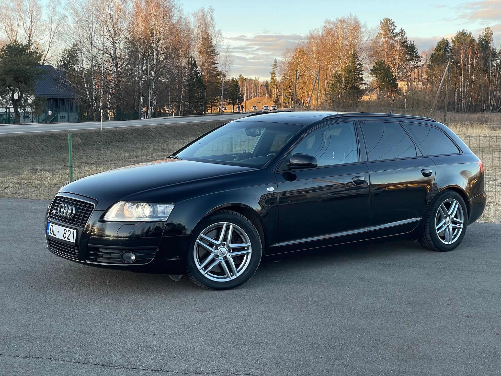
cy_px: 188
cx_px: 250
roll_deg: +0.2
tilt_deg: -5.0
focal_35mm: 52
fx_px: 753
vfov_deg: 28.0
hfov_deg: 36.8
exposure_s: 1/99
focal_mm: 6
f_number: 2
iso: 32
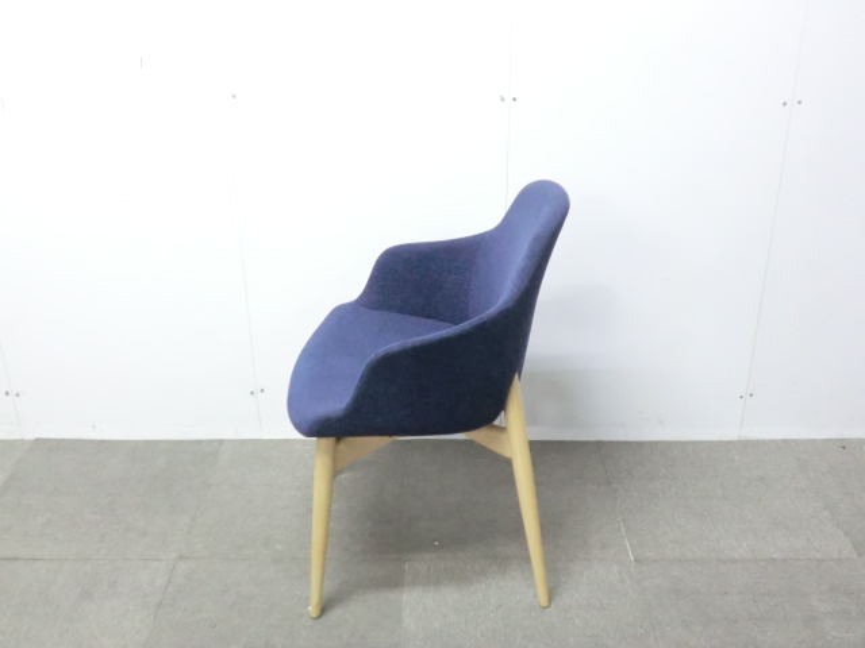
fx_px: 950
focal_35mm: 38
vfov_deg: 37.7
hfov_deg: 49.0
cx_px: 432
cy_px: 324
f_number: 3.9
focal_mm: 6.9
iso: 800
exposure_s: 1/25
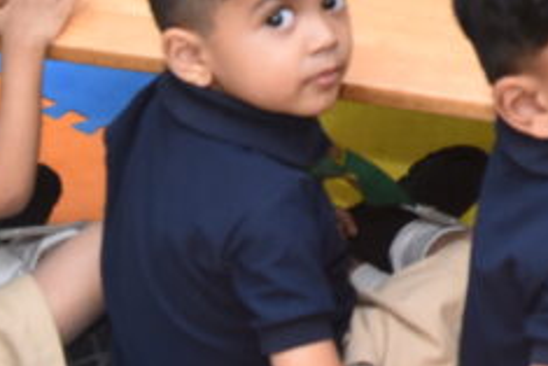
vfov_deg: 7.6
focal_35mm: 174
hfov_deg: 11.2
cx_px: 895
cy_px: -305
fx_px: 2650
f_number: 5
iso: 500
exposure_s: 1/100
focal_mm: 40
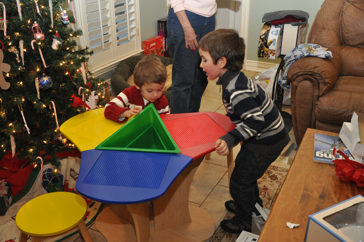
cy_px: 121
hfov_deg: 49.6
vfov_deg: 34.1
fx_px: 394
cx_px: 182
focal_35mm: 39
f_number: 4
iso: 800
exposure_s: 1/60
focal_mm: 26
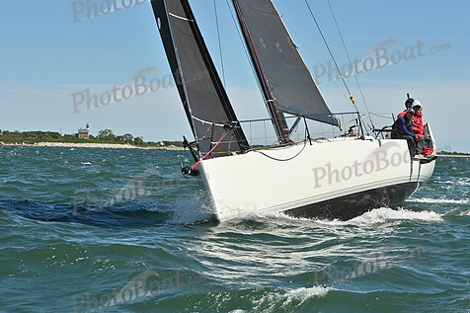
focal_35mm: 100
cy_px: 125
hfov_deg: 20.4
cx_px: 262
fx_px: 1305
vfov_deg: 13.7
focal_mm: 82
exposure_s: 1/1600
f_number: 9
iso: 320
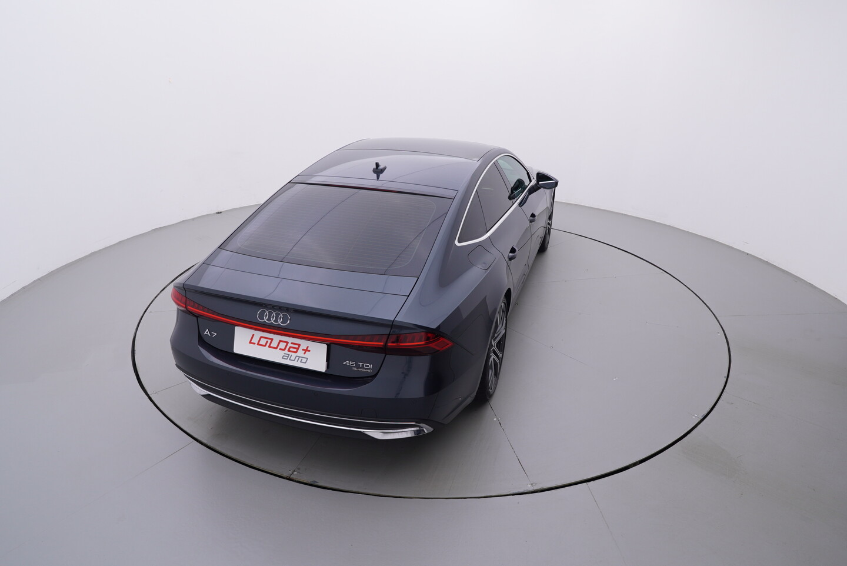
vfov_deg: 56.2
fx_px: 530
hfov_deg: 77.3
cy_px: 283
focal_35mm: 22
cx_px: 424
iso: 200
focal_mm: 15
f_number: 5
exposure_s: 1/80
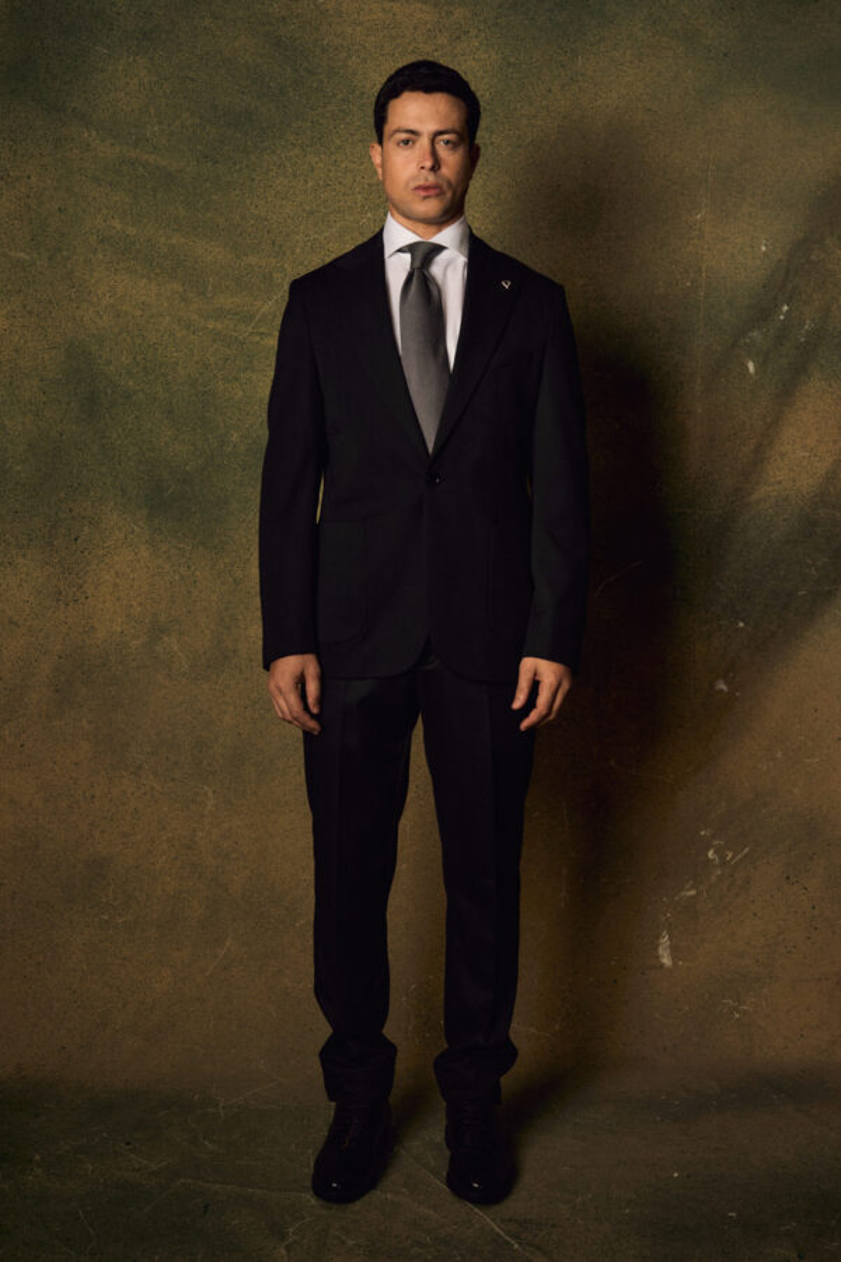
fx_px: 1752
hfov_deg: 27.0
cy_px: 631
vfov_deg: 39.6
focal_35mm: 50
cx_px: 420
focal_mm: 50
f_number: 4
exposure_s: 1/125
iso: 320
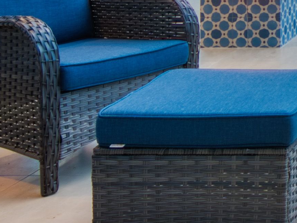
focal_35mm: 107
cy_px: -141
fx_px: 918
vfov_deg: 12.9
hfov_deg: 15.4
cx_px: 557
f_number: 11
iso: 125
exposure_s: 2.5
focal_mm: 16
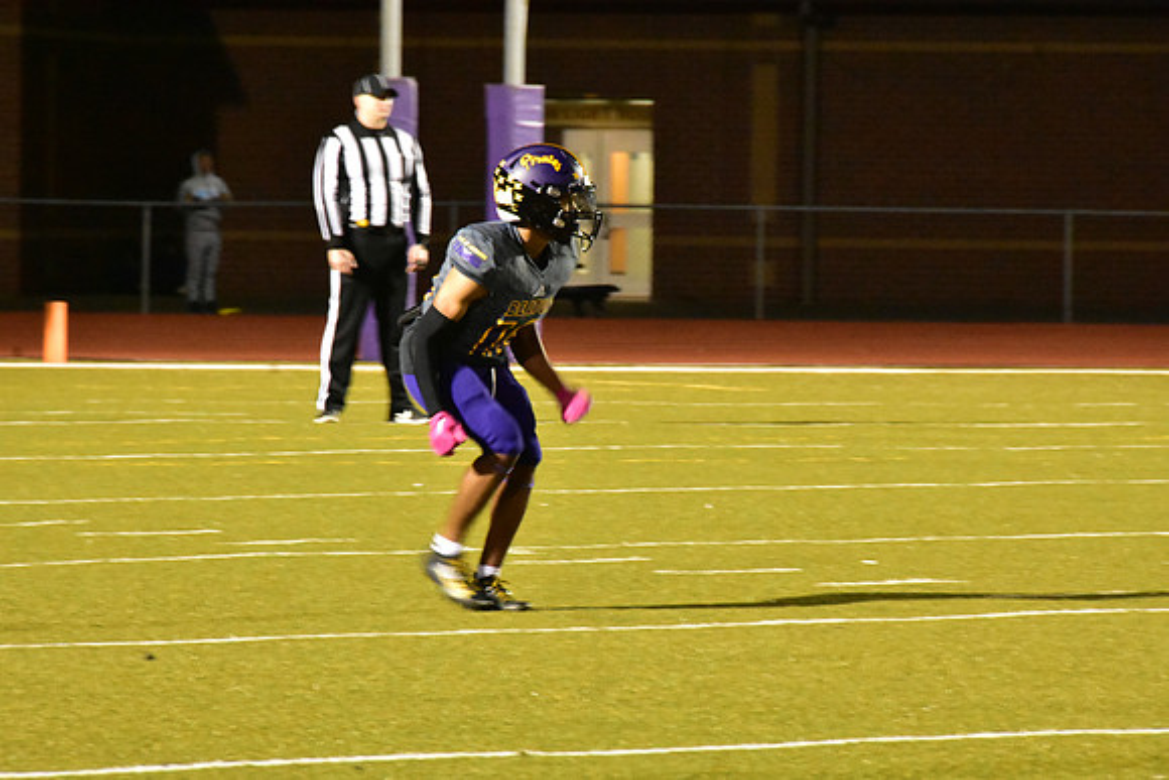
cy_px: 390
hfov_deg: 6.9
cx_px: 584
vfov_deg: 4.6
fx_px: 9743
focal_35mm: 300
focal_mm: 200
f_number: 11
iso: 12800
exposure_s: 1/60
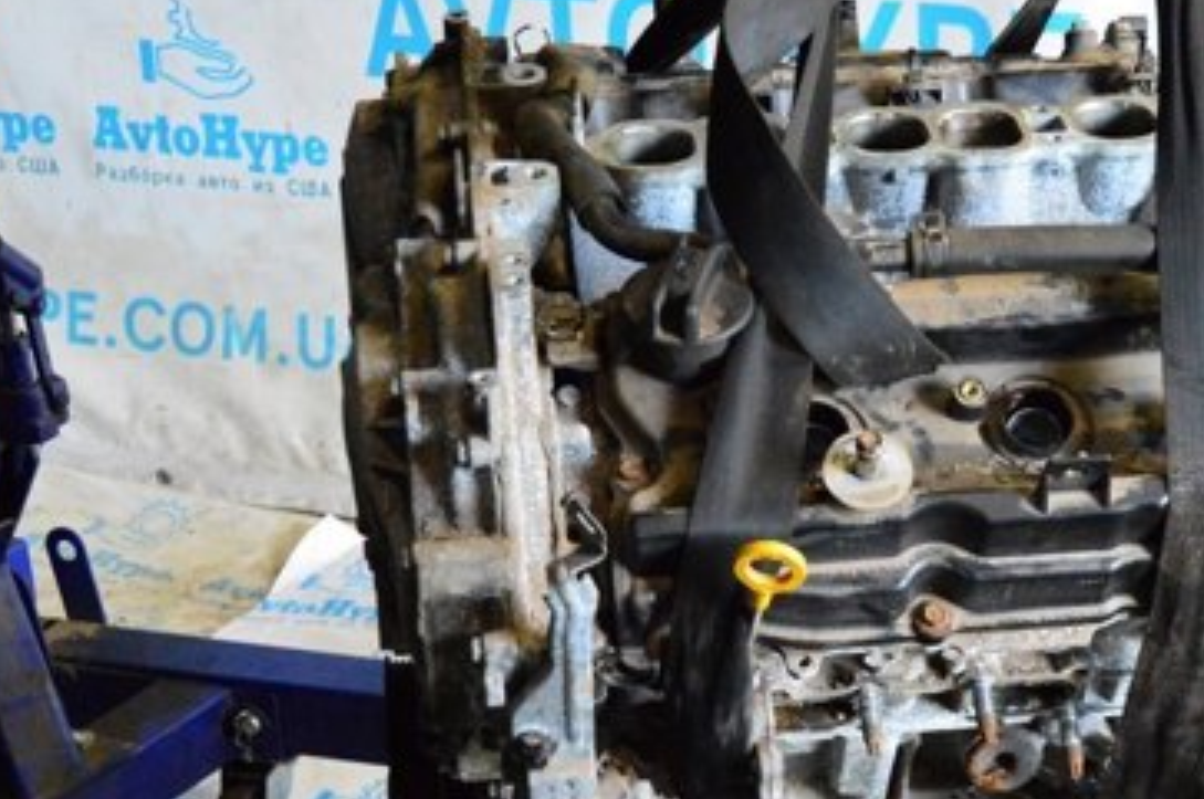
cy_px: 552
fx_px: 3006
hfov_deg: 22.5
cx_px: 859
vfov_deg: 15.1
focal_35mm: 90
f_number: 6.3
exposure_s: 1/160
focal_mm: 34
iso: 6400
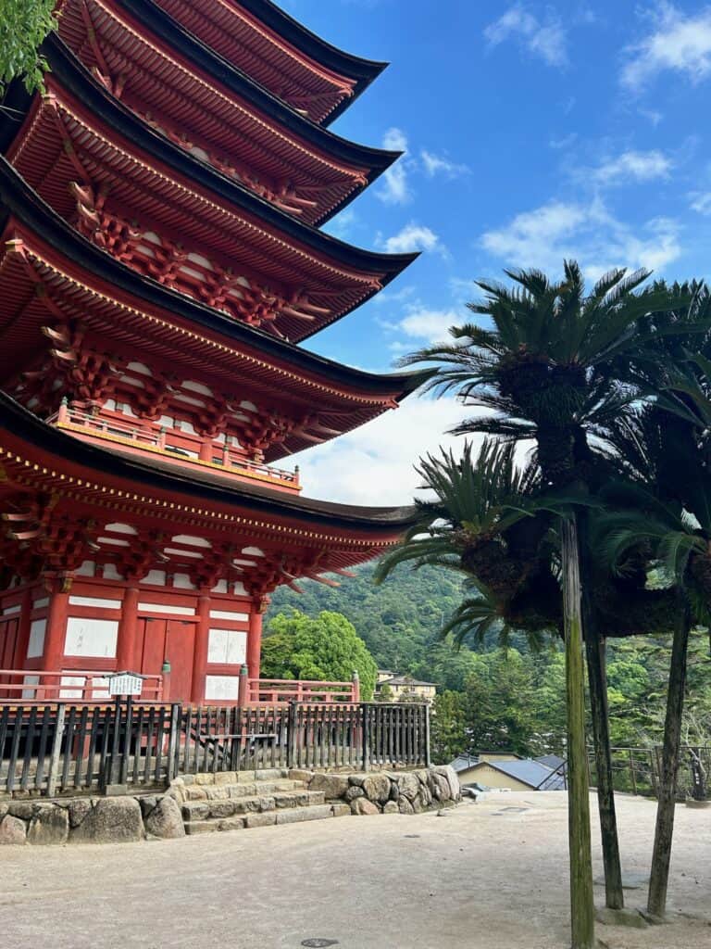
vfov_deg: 67.3
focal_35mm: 26
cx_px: 356
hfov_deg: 53.1
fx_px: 712
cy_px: 474
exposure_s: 1/1159
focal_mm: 5.7
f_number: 1.5
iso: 50
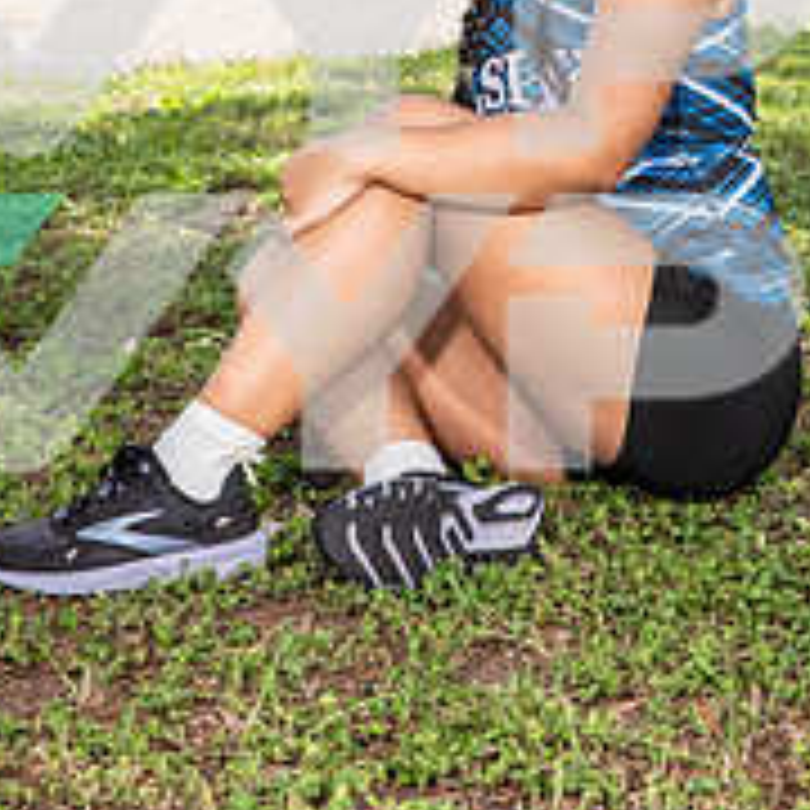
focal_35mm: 149
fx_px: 3945
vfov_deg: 11.6
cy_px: 18
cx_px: 464
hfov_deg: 11.7
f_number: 6.3
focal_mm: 70
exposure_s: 1/400
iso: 250
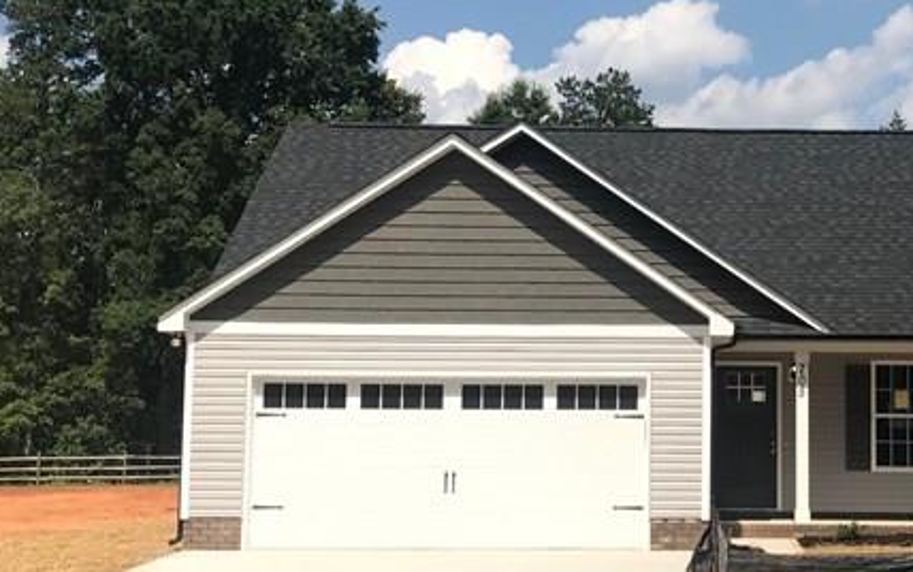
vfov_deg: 18.4
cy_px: 303
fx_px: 1768
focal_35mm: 71
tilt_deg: +4.7
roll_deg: -0.1
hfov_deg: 28.4
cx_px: 719
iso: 20
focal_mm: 3.99
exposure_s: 1/3096
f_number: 1.8
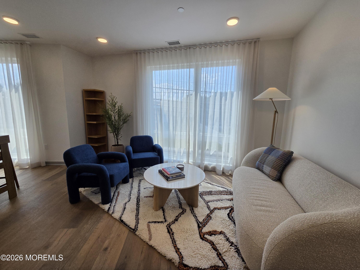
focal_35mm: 13
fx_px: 135
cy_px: 135
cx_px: 180
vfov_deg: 89.9
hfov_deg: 106.2
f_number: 2.2
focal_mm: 2.2
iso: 100
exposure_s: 1/950
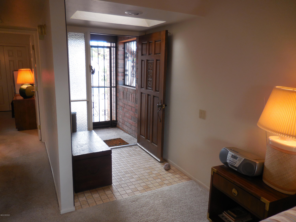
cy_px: 111
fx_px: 214
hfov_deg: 69.4
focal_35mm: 25
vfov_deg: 54.9
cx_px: 148
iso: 140
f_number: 3.3
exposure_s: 1/30
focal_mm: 4.5
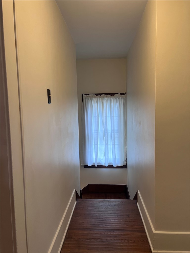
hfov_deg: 53.1
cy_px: 126
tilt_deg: -5.0
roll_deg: +1.5
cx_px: 95
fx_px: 190
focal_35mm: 26
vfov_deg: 67.3
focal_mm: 5.7
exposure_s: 1/60
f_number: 1.5
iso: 125
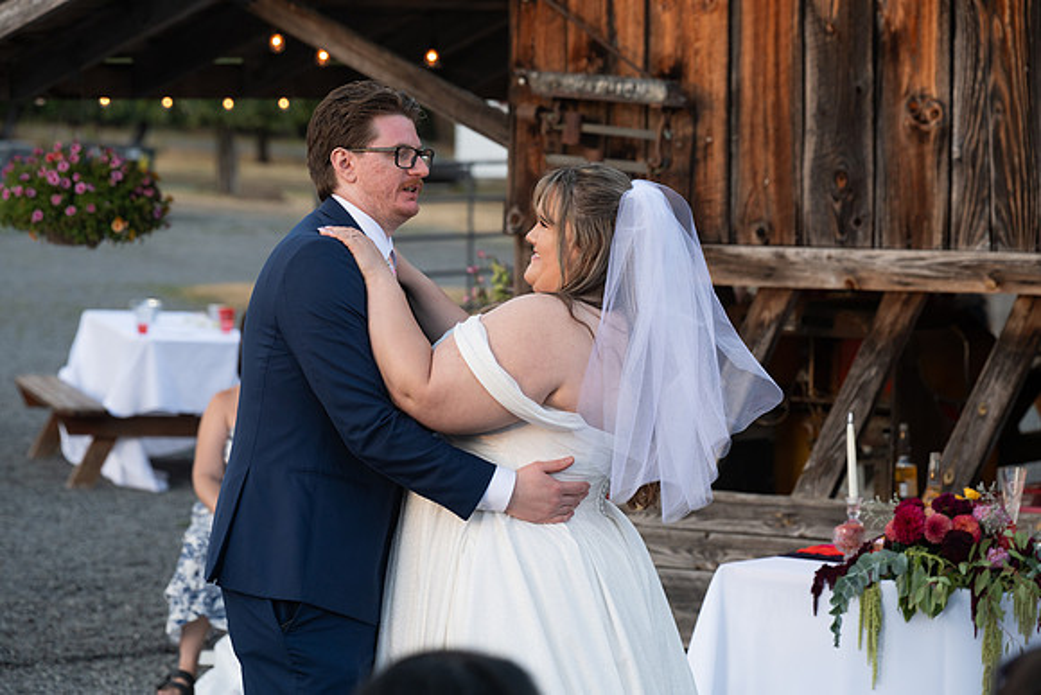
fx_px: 3644
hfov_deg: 16.3
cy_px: 348
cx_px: 520
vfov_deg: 10.9
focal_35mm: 126
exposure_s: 1/160
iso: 400
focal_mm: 126
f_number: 5.6
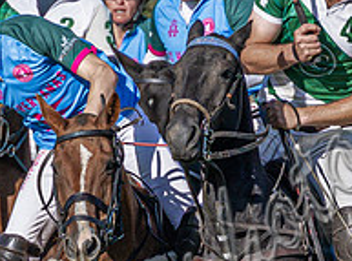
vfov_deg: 0.5
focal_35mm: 2784
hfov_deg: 0.7
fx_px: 28187
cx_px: -43
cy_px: 374
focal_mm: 400
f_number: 5.6
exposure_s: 1/2000
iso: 400
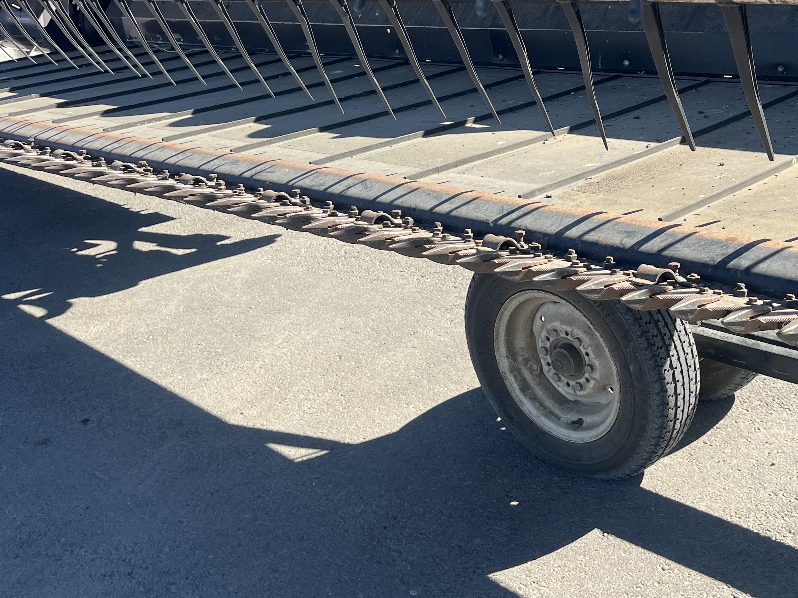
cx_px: 650
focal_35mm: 43
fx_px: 991
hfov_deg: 41.7
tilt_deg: -22.0
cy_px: 251
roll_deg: +4.0
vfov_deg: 33.5
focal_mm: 5.1
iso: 50
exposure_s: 1/1517
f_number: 1.6
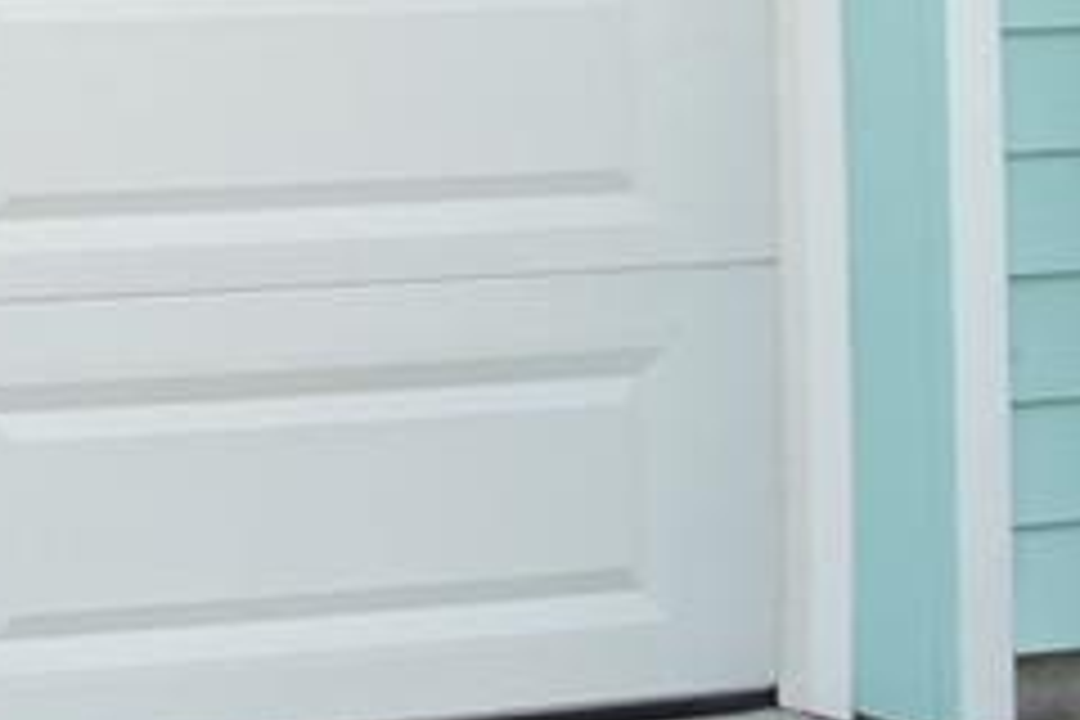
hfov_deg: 11.0
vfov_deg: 12.7
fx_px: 3000
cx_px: -2295
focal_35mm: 100
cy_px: -495
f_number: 5.6
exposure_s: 1/125
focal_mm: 10
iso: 100
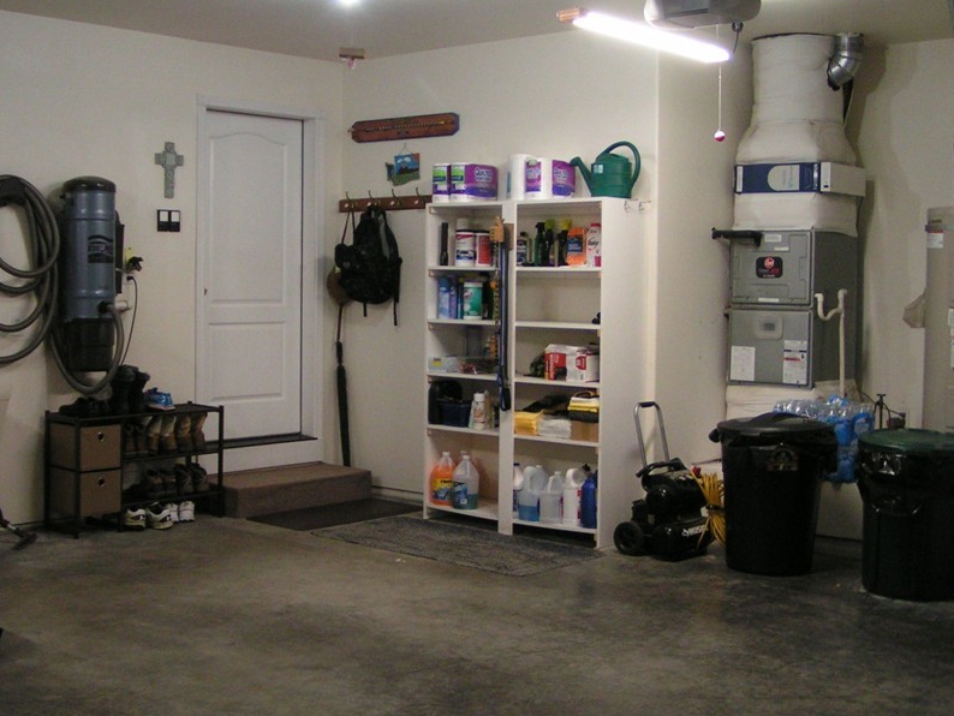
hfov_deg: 38.9
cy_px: 317
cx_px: 430
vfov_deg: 29.7
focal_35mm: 49
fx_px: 1351
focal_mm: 5.8
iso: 200
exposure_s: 1/30
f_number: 2.8
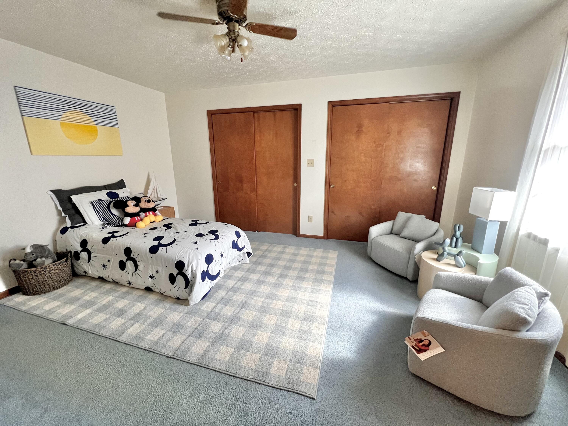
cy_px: 213
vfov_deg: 89.9
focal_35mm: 13
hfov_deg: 106.2
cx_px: 284
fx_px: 213
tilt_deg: -14.4
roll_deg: +0.5
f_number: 1.8
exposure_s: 1/60
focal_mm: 1.57
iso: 320
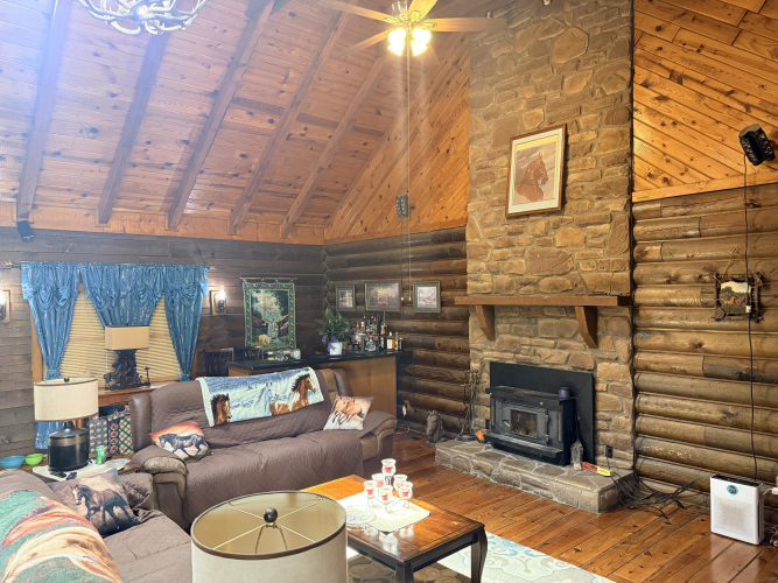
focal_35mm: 24
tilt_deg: +0.2
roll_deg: -0.2
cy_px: 292
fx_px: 539
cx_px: 389
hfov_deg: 71.6
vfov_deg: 56.8
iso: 640
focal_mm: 6.76
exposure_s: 1/60
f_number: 1.78
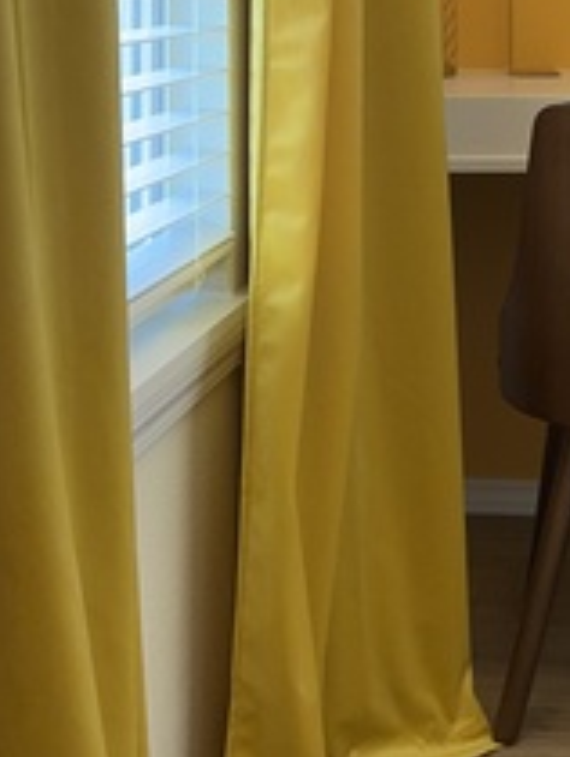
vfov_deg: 25.0
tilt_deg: +0.0
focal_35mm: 73
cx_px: 559
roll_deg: -0.6
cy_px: -43
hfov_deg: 19.7
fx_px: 1599
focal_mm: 6.86
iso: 160
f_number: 1.78
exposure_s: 1/120
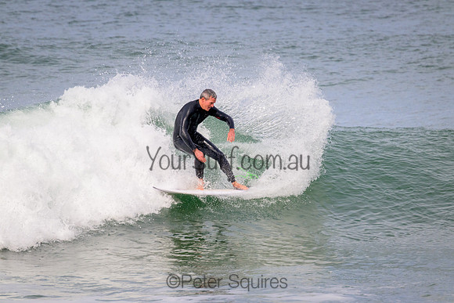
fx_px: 10091
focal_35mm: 800
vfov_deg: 1.7
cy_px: 152
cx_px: 227
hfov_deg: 2.6
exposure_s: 1/2000
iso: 1400
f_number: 11
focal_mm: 800
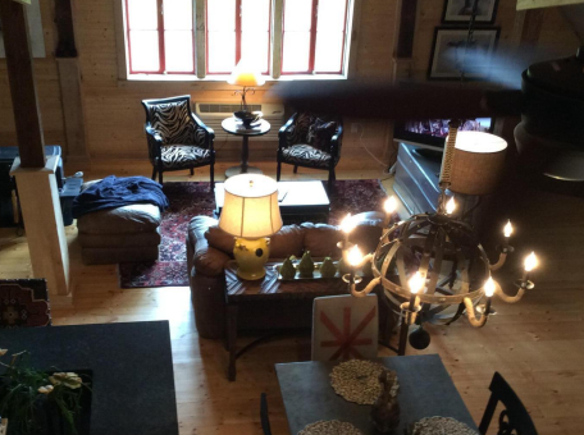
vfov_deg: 30.7
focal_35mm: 47
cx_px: 273
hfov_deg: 40.5
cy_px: 262
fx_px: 791
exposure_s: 1/24
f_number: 2.4
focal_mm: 3.3
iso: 125
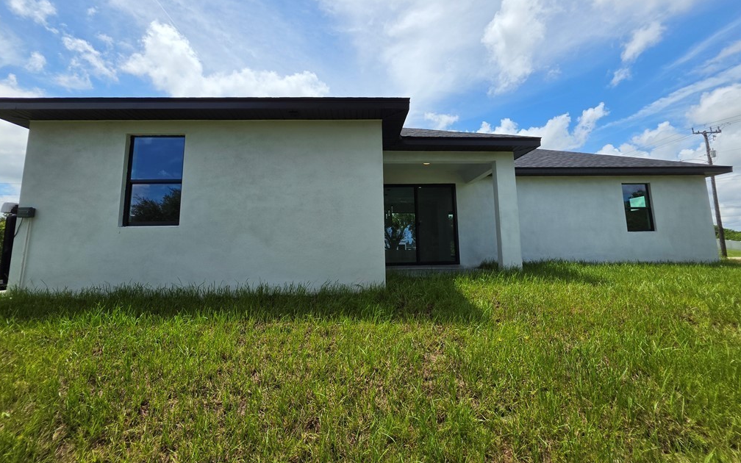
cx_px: 368
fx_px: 283
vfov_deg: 78.4
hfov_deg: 105.3
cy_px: 210
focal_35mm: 14
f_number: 1.9
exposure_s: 1/2544
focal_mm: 2.2
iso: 32
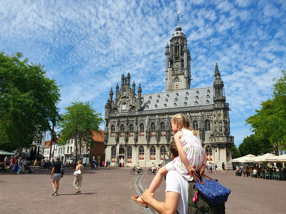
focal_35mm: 26
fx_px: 215
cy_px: 107
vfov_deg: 53.1
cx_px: 143
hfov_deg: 67.3
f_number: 2.4
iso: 50
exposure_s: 1/2000
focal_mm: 4.3
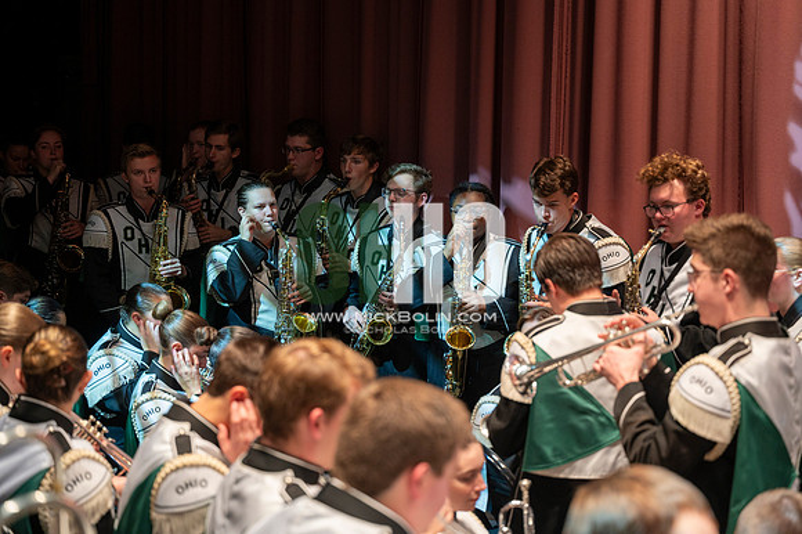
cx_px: 401
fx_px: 1558
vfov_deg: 19.4
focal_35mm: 70
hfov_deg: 28.9
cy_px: 267
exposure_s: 1/500
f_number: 2.8
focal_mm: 70
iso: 1250
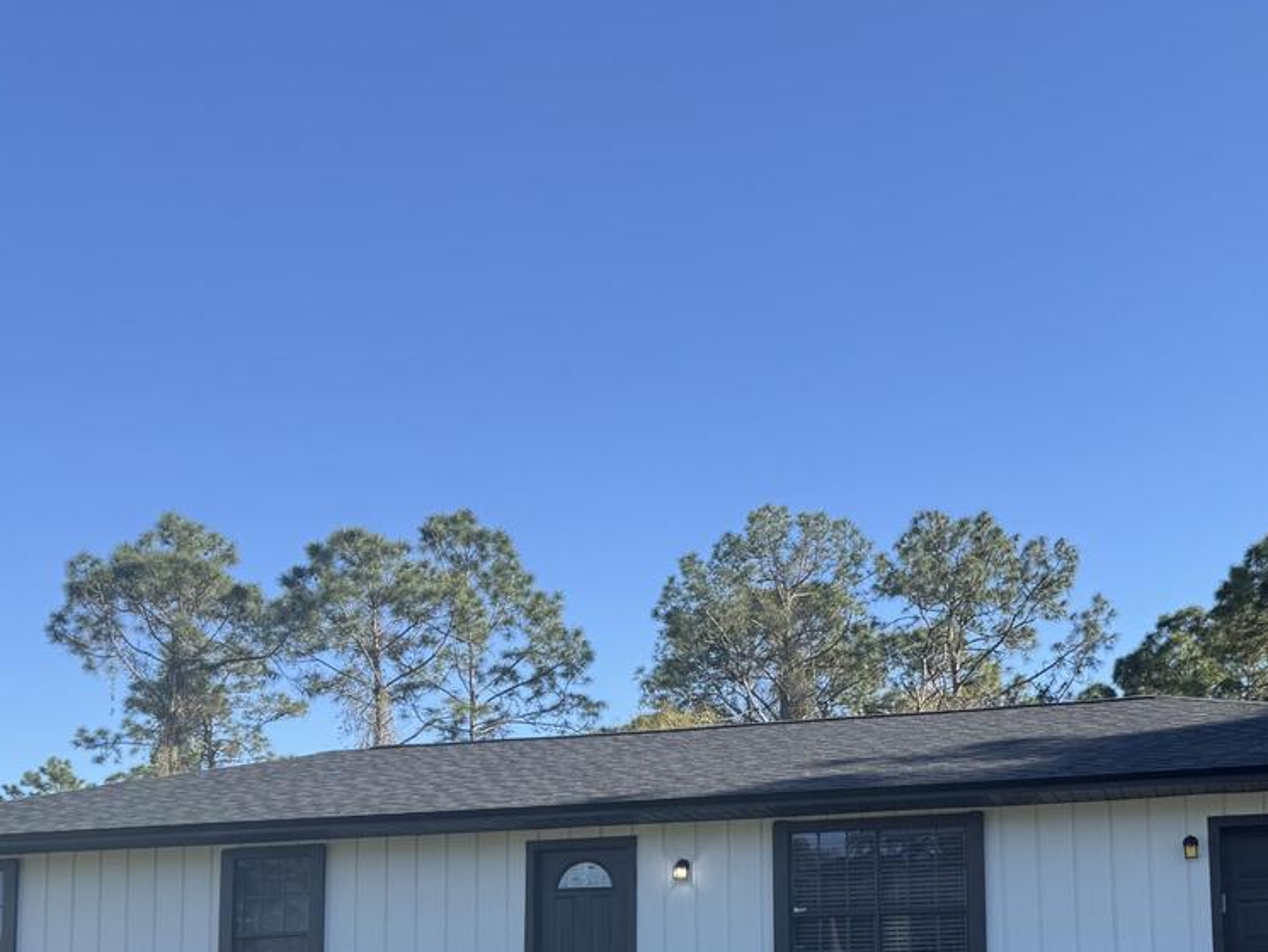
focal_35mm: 44
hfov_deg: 42.5
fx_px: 1612
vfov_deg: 31.3
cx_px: 821
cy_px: 860
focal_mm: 6.76
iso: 80
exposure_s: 1/1980
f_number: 1.78
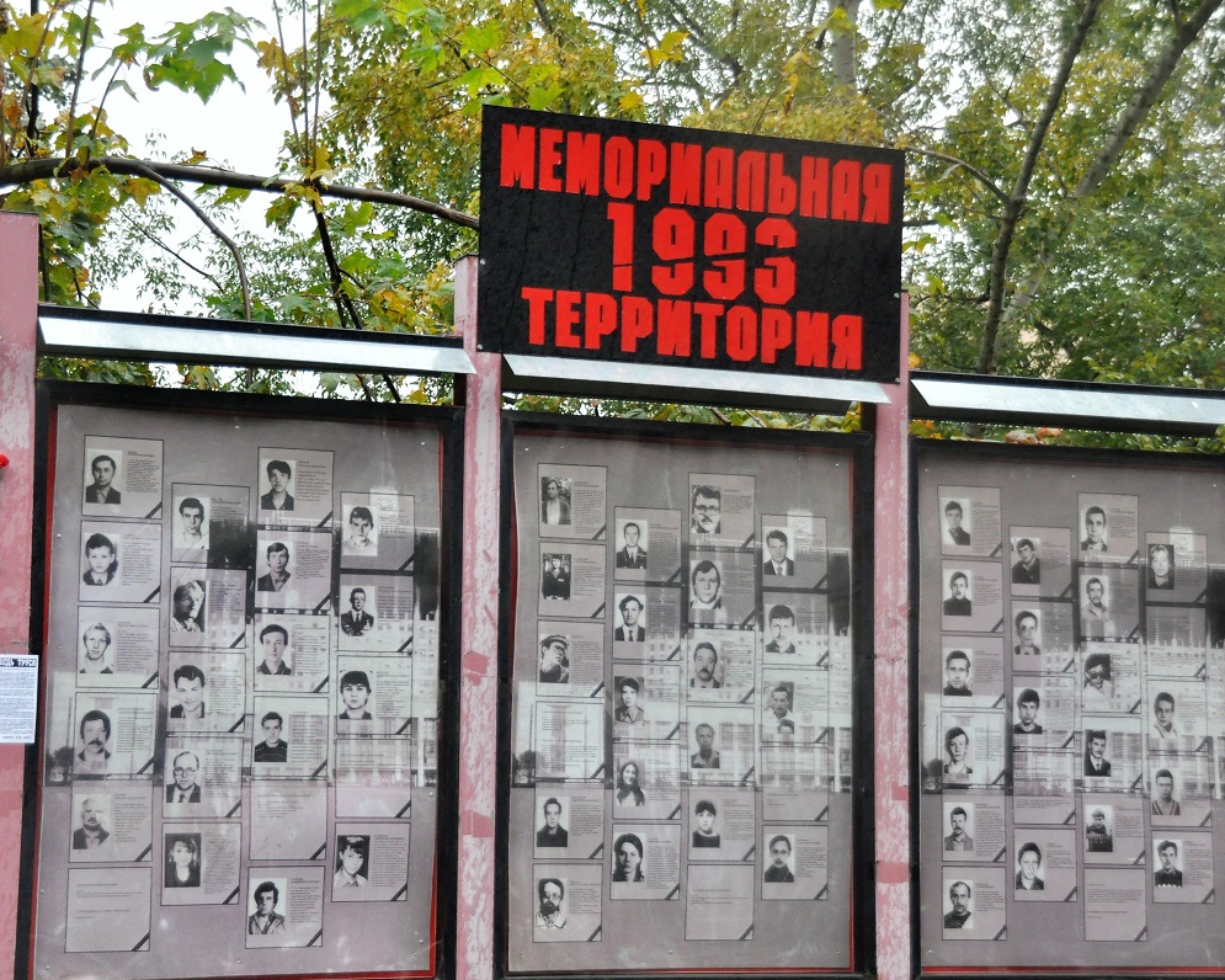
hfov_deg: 29.1
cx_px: 504
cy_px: 492
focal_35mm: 65
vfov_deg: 23.5
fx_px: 2357
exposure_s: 1/100
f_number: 5
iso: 1250
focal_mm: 38
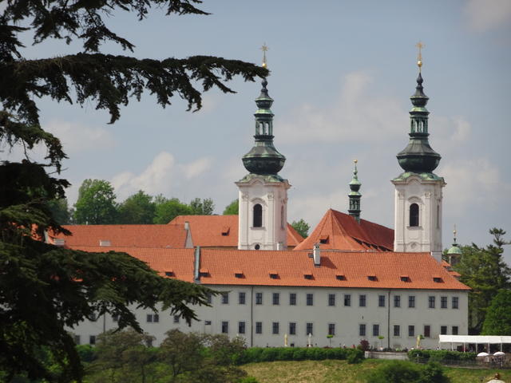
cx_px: 256
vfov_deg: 5.3
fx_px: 4133
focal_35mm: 280
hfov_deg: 7.1
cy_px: 192
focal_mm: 47.87
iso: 80
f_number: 6.3
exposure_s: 1/500
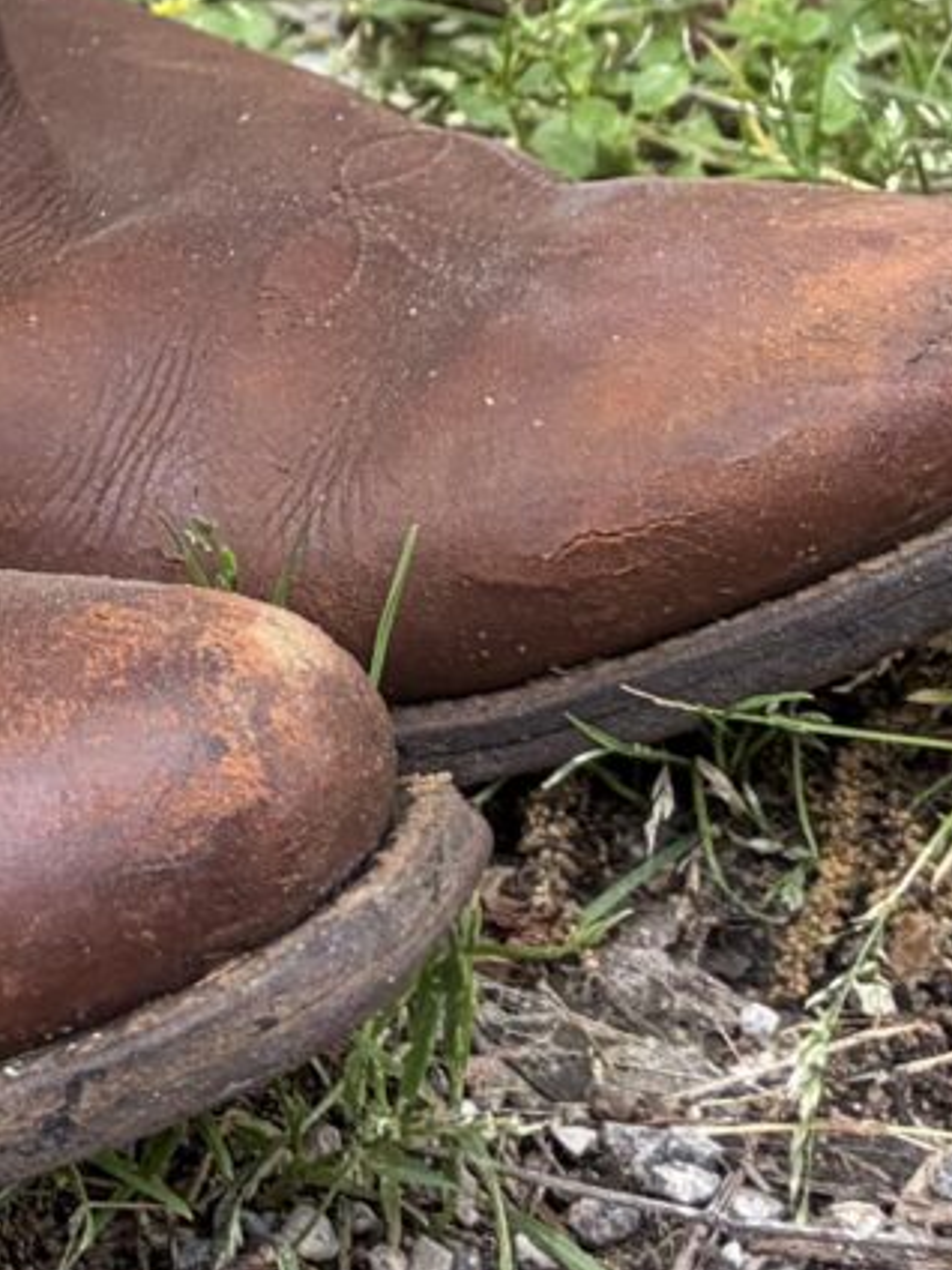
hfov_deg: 8.9
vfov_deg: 12.2
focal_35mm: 157
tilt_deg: -14.0
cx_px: -964
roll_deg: +1.3
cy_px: -359
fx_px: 5757
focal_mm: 5.96
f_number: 1.6
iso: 40
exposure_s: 1/174
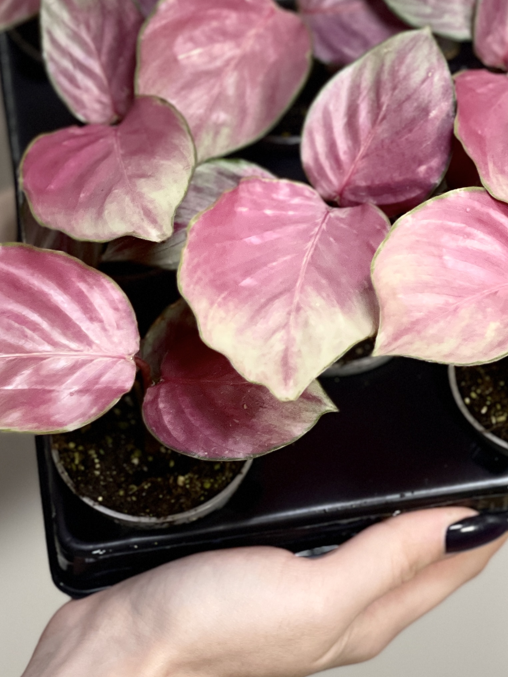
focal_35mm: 127
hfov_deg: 11.6
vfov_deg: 15.5
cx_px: 371
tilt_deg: -19.2
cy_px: 172
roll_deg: -0.4
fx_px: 2485
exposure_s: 1/100
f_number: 2.2
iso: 160
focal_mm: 7.5
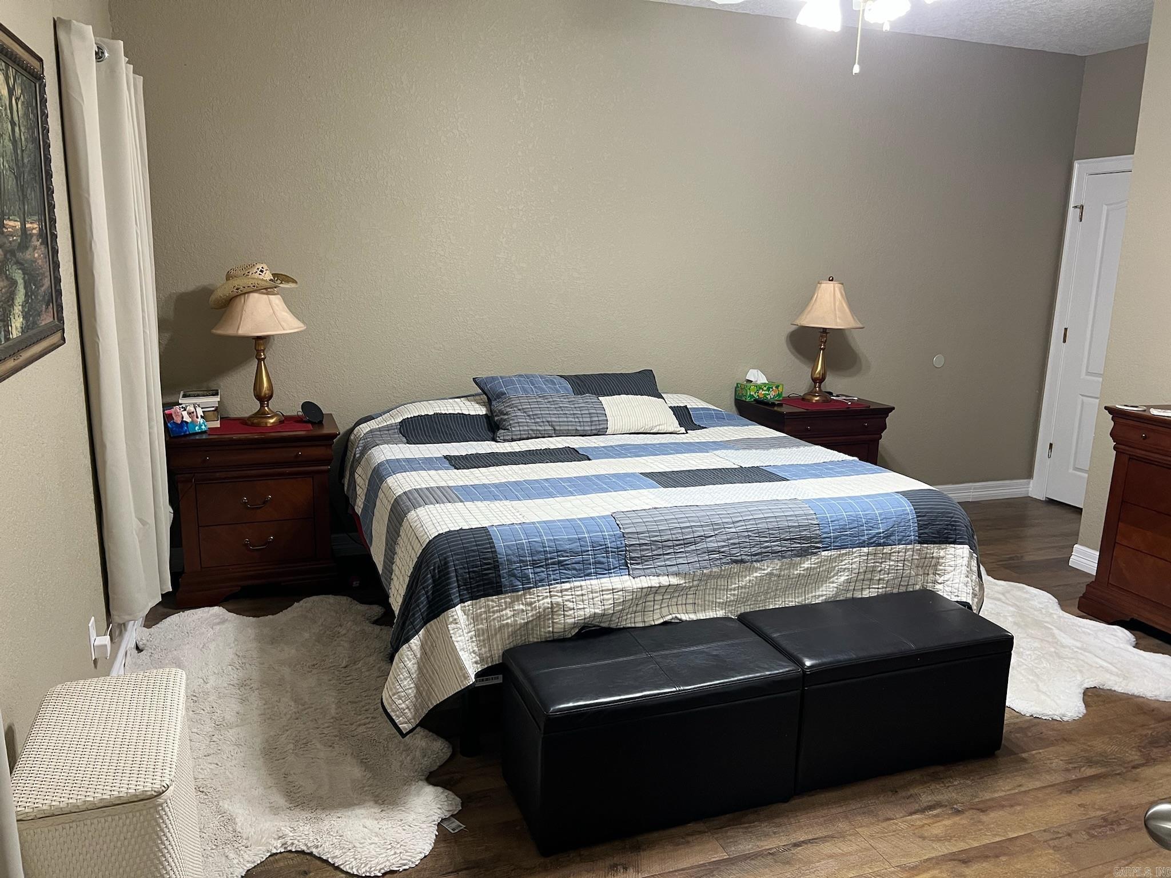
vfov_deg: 53.1
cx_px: 586
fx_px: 880
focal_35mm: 26
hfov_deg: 67.3
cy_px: 439
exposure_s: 1/60
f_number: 1.5
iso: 200
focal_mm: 5.7
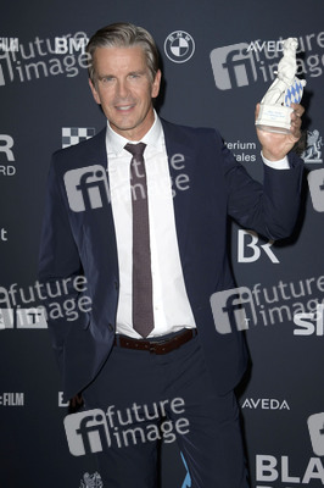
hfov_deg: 21.9
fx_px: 838
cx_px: 162
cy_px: 244
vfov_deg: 32.4
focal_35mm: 62
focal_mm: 62
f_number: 5.6
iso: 500
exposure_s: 1/250
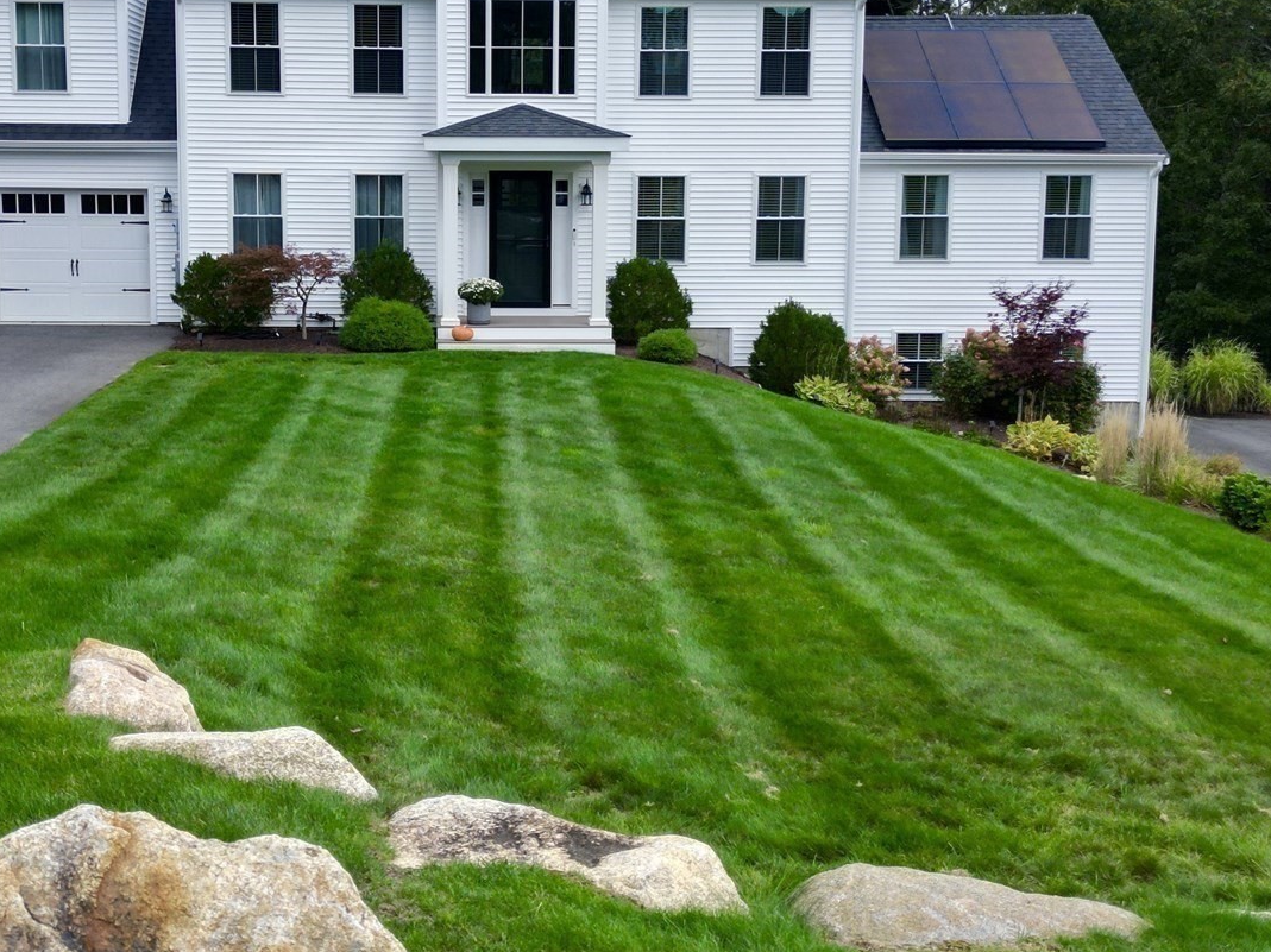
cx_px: 509
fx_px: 1688
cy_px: 364
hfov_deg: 41.1
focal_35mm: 46
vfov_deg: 31.4
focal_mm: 6.72
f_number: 1.7
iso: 110
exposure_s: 1/2000
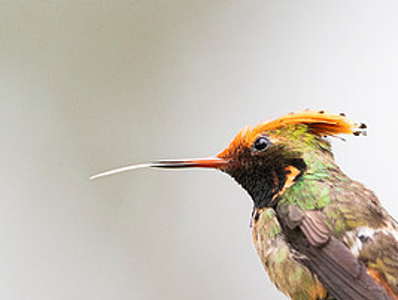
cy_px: 149
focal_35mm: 2409
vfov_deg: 0.6
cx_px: 271
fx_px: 27735
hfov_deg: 0.8
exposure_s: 1/1600
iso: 2500
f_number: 4
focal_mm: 500
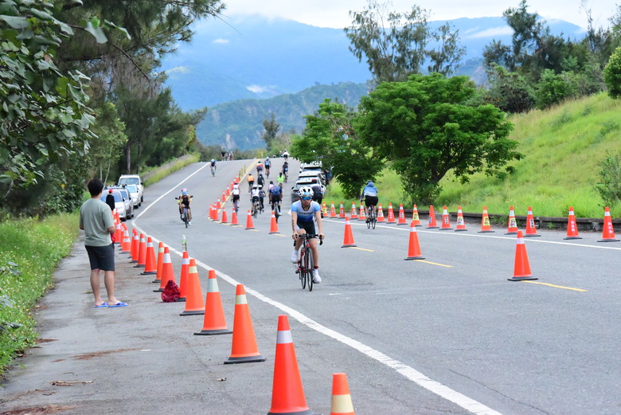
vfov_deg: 10.6
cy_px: 208
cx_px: 310
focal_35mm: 130
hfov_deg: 15.8
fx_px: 2244
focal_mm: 130
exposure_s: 1/2000
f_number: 11
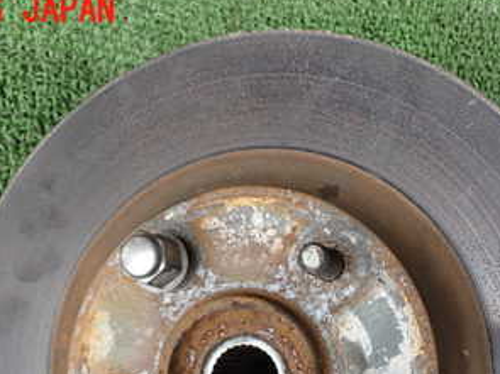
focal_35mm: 61
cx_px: 315
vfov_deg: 23.1
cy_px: 371
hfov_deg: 31.5
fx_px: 881
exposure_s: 1/200
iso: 100
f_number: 2.3
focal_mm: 5.4
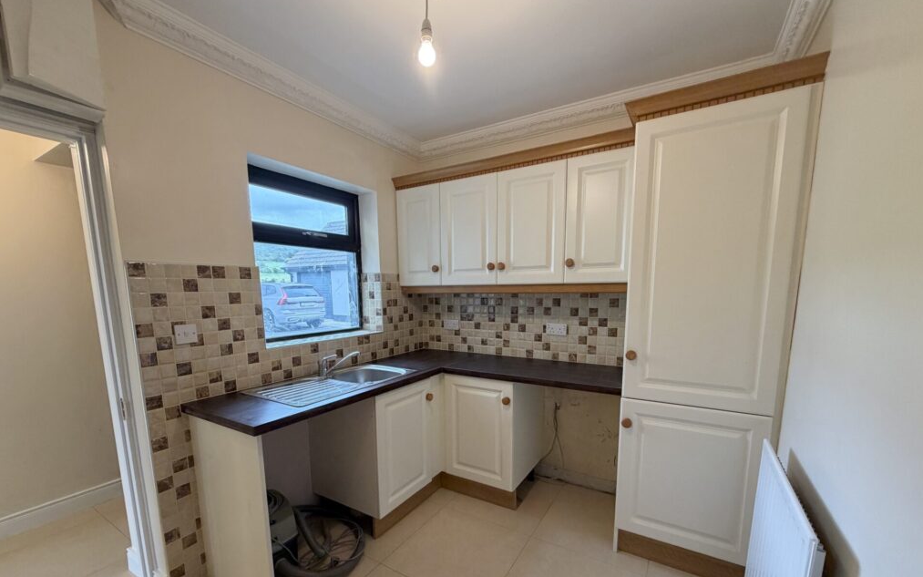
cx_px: 466
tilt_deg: -8.8
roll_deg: +0.7
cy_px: 345
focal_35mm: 15
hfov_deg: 101.5
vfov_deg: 74.0
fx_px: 377
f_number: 2.2
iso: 250
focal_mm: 2.22
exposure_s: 1/100
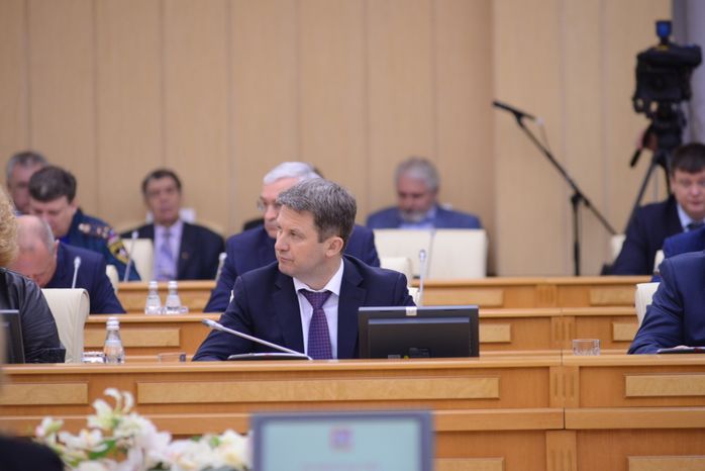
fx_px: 3918
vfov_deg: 6.9
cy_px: 236
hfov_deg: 10.3
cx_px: 352
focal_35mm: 200
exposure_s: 1/250
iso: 2000
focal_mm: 200
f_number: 4.5
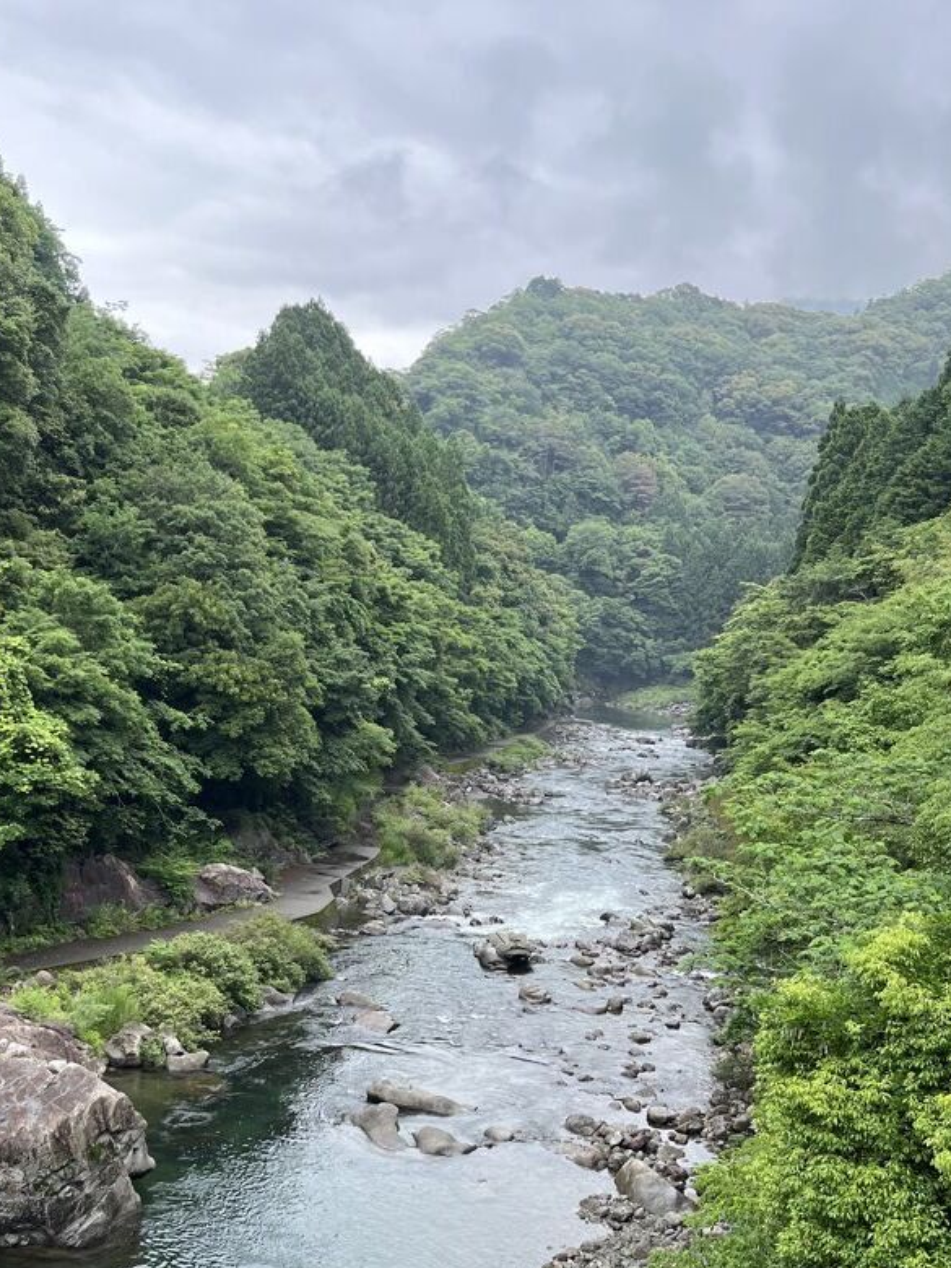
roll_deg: -1.6
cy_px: 792
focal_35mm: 40
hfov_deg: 35.4
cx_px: 270
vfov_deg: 46.4
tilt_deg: -7.7
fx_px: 1465
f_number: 1.6
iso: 50
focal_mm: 5.1
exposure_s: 1/1086
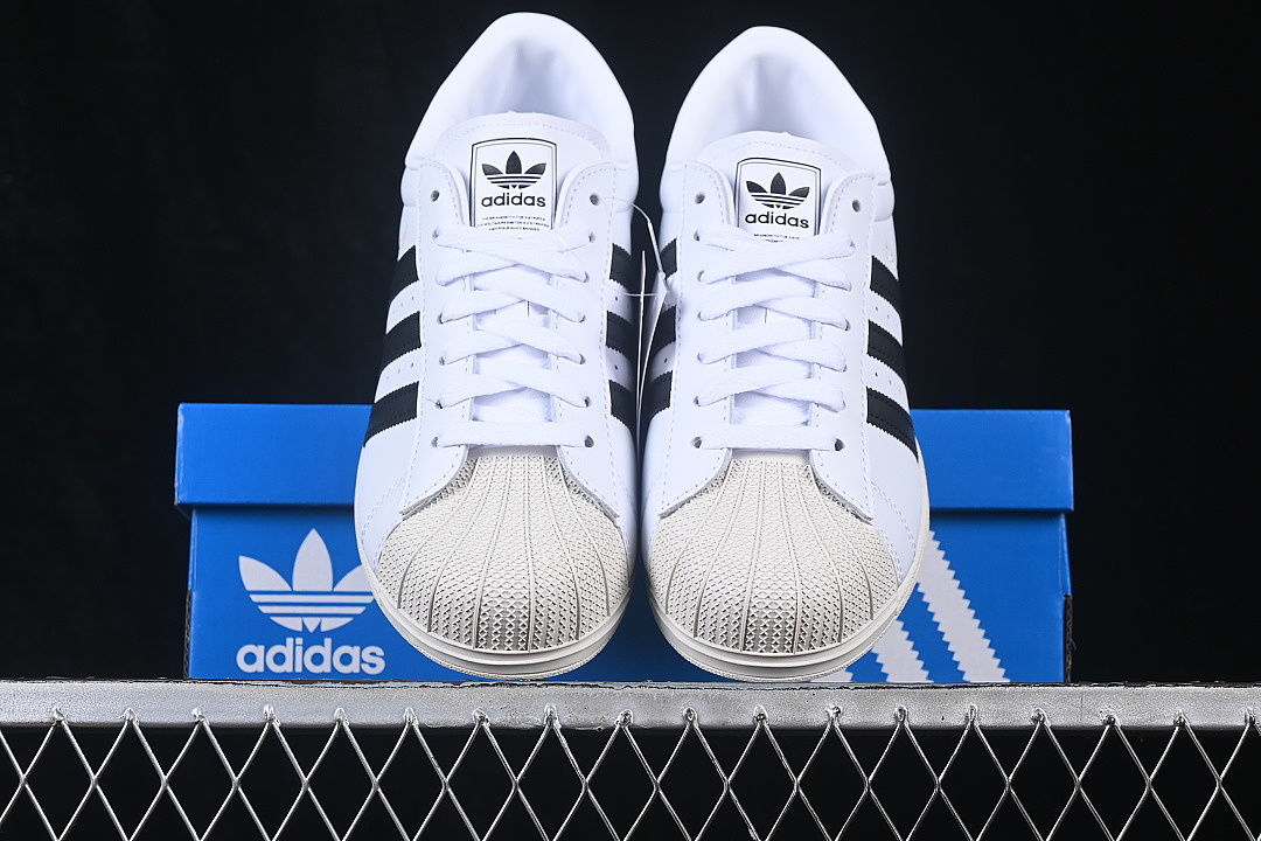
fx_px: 2627
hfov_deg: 27.0
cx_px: 630
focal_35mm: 75
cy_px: 420
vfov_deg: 18.2
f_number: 8
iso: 160
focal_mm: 50
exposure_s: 1/80
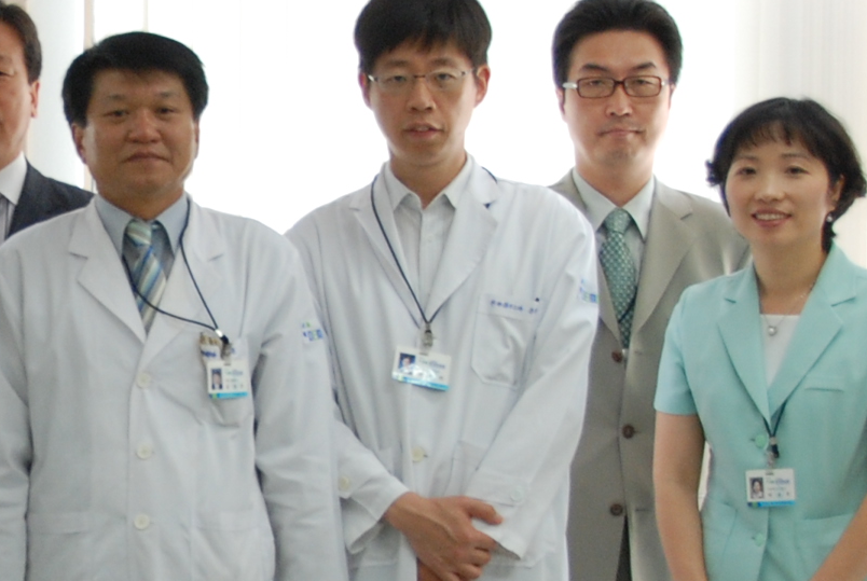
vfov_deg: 8.0
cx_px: -111
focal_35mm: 173
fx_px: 4173
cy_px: 404
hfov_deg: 11.7
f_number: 5.6
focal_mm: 32
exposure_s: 1/50
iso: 400
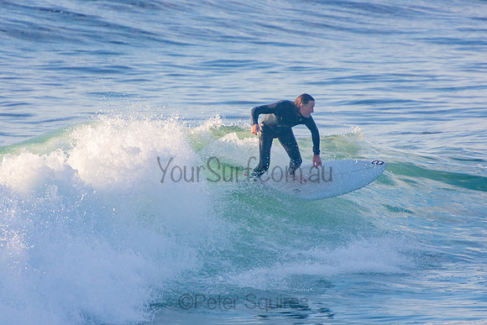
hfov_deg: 3.3
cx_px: 244
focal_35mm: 621
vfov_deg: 2.2
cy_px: 162
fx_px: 8407
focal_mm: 400
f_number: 5.6
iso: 400
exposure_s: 1/1250
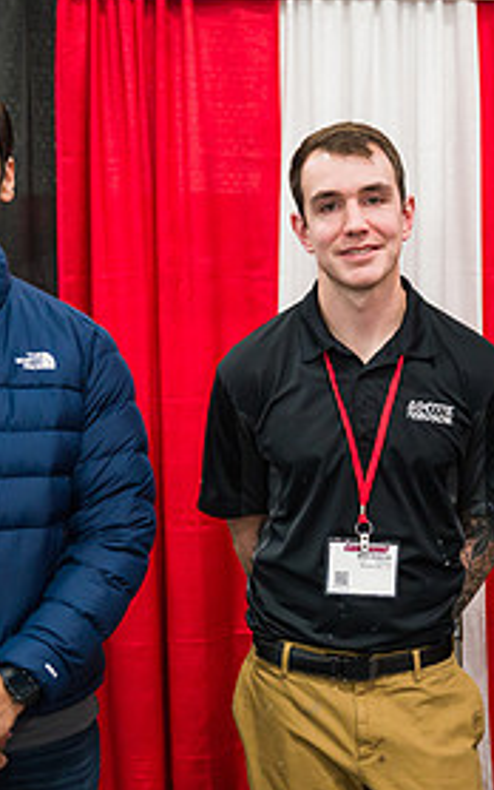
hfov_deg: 19.0
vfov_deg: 30.1
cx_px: 363
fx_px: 1463
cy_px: 463
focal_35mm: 68
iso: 3200
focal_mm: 32
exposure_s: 1/320
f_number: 3.2
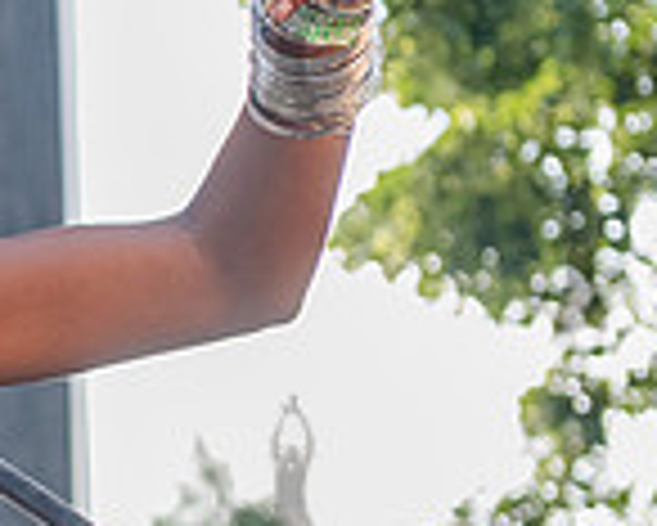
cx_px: -282
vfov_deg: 4.6
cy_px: 227
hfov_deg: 5.7
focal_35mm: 334
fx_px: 6499
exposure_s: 1/800
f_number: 4
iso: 1000
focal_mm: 70
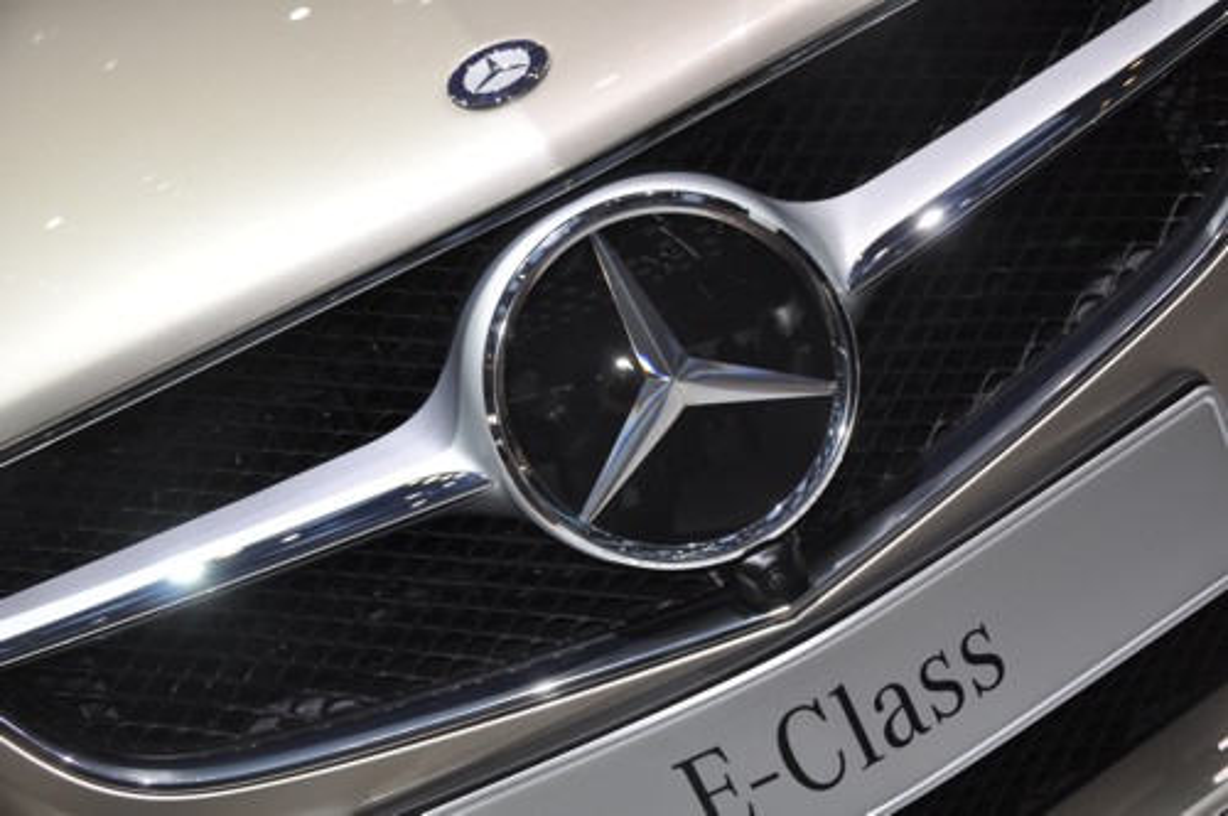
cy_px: 408
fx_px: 1635
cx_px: 614
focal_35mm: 48
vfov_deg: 28.0
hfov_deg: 41.2
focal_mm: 32
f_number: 4.2
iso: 400
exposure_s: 1/200
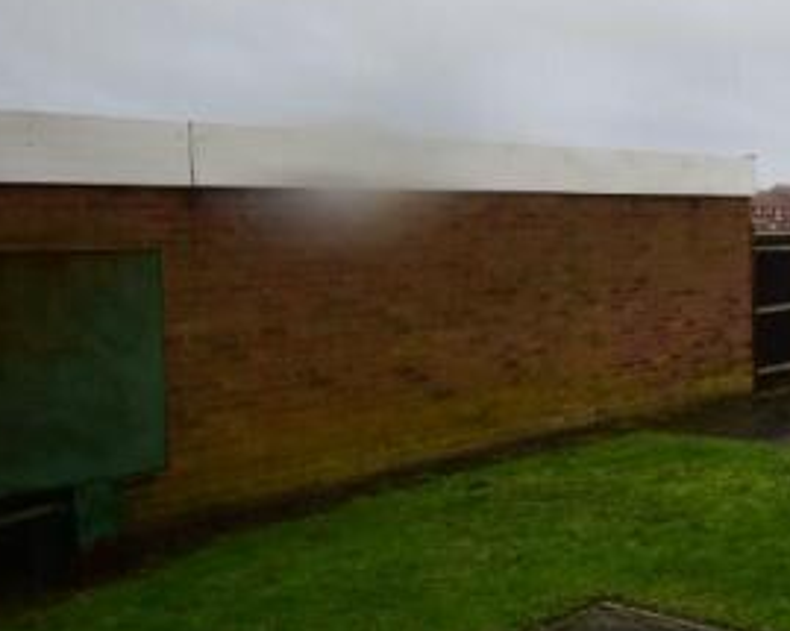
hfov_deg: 33.8
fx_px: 1122
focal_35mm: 48
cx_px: 868
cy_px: 271
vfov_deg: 31.4
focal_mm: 14
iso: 400
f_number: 9
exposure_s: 1/100
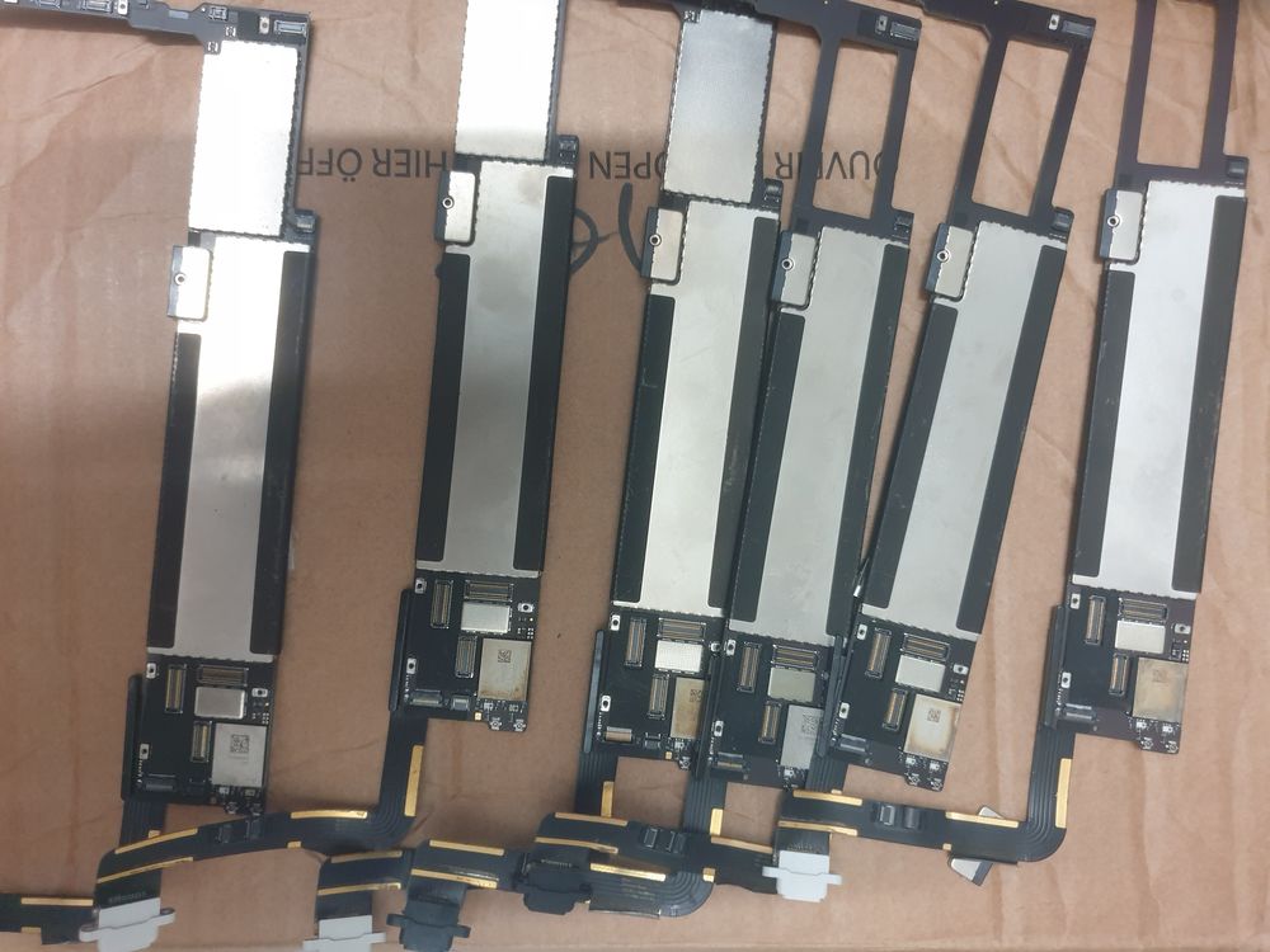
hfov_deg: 67.3
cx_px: 635
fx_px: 954
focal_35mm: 26
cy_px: 476
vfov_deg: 53.1
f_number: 1.5
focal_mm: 4.3
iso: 250
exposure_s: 1/32
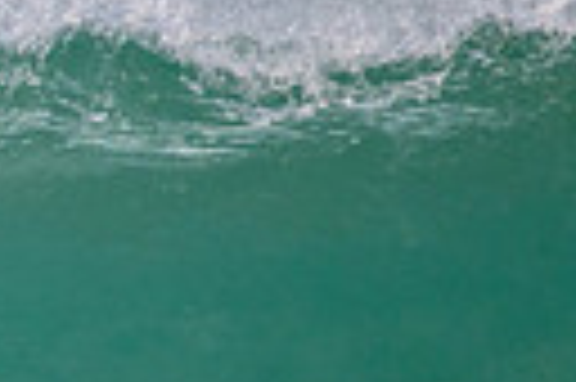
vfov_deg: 0.4
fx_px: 57942
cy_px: 272
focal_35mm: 3626
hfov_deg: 0.6
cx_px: -706
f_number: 11
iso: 1250
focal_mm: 800
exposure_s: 1/2000
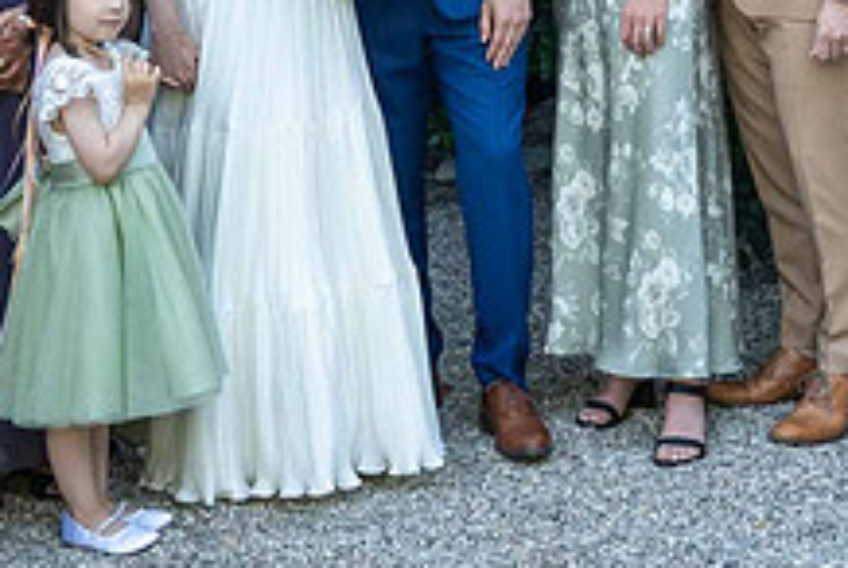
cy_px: -33
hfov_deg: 17.5
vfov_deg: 11.6
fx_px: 2760
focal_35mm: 117
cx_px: 405
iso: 200
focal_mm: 16.21
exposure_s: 1/100
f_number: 4
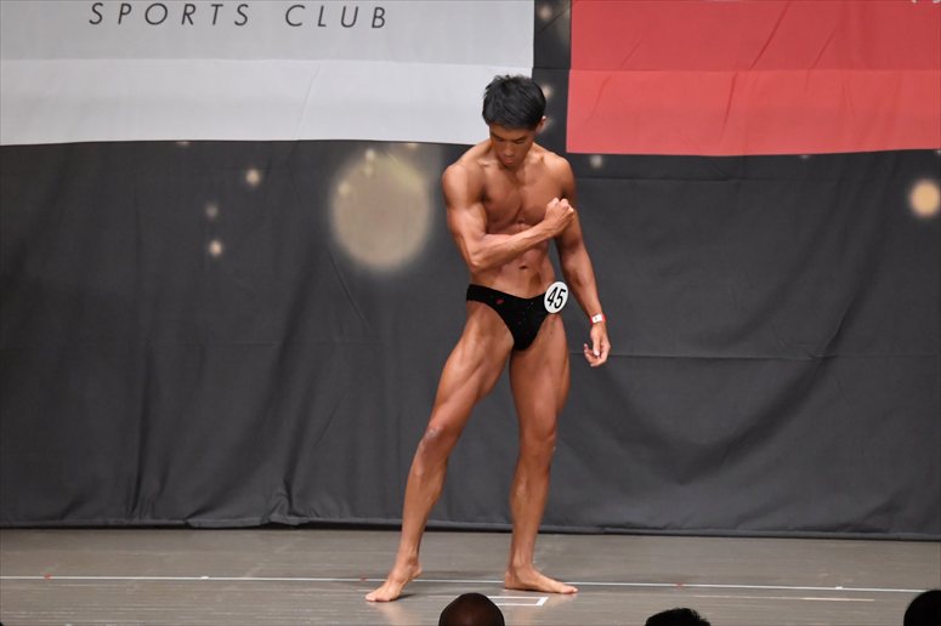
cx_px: 470
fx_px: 5878
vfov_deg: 6.1
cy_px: 313
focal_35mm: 225
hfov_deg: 9.2
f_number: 5.6
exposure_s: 1/400
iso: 6400
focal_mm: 150
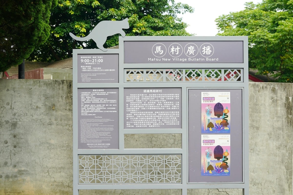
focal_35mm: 35
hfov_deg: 54.4
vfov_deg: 37.9
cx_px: 146
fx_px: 285
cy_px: 98
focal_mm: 35
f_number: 5
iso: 100
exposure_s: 1/80
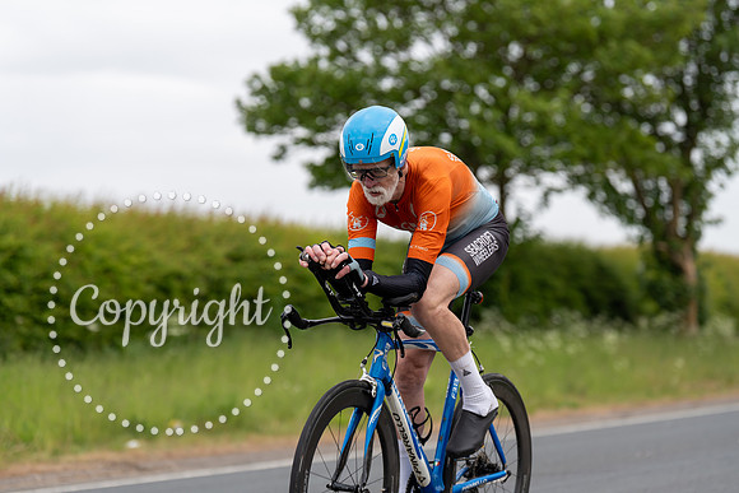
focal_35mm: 114
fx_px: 2341
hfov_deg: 17.9
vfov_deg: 12.0
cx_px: 370
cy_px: 246
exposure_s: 1/1250
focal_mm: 114
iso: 160
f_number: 3.2
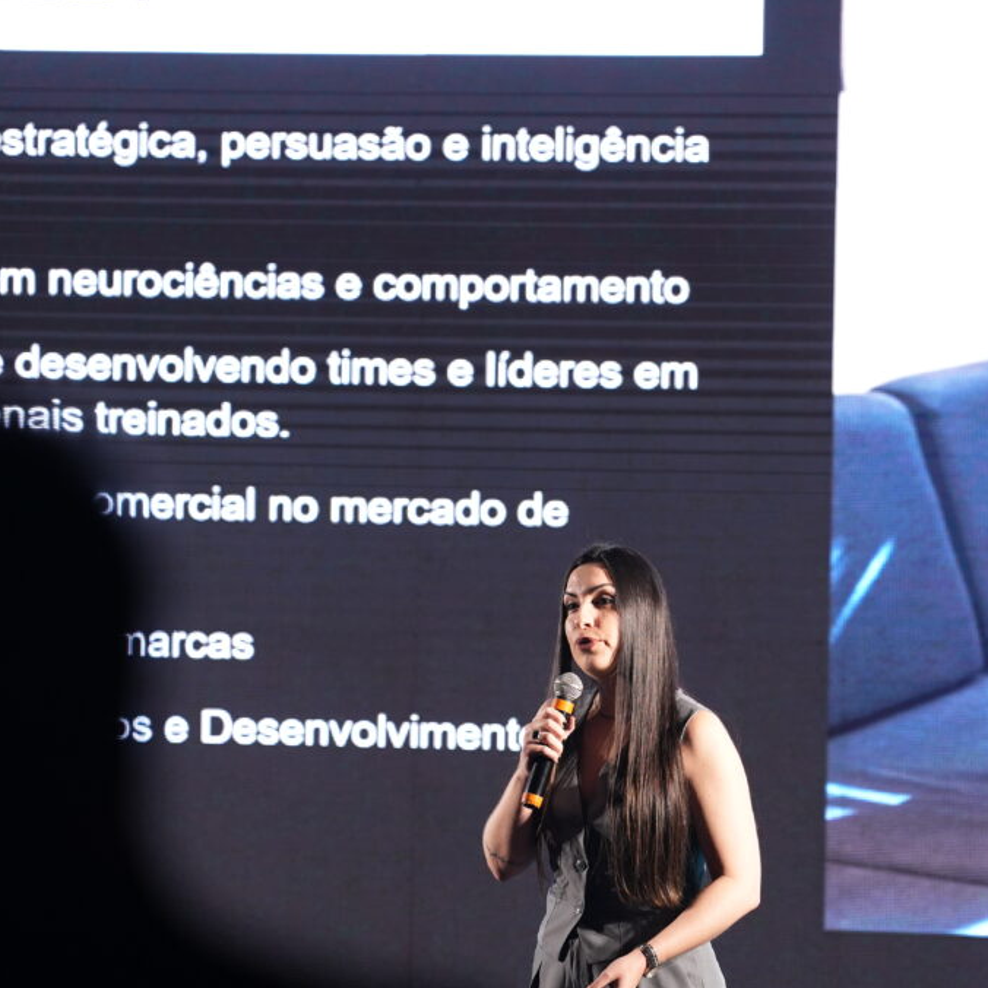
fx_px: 10656
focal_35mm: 330
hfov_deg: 5.3
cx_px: 582
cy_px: 707
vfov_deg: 5.3
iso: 800
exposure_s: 1/125
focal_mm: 164
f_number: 2.8
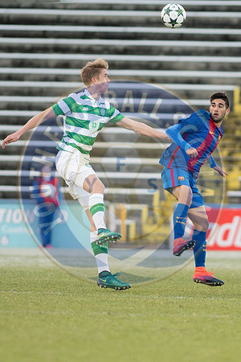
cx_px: 120
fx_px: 4518
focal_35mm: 450
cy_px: 181
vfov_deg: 4.6
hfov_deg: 3.1
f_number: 3.2
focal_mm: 300
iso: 800
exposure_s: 1/1000
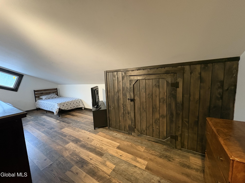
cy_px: 92
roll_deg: +2.6
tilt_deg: -7.5
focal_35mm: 14
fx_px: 99
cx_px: 122
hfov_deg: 102.1
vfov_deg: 85.7
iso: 800
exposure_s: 1/40
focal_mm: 2.22
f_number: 2.2
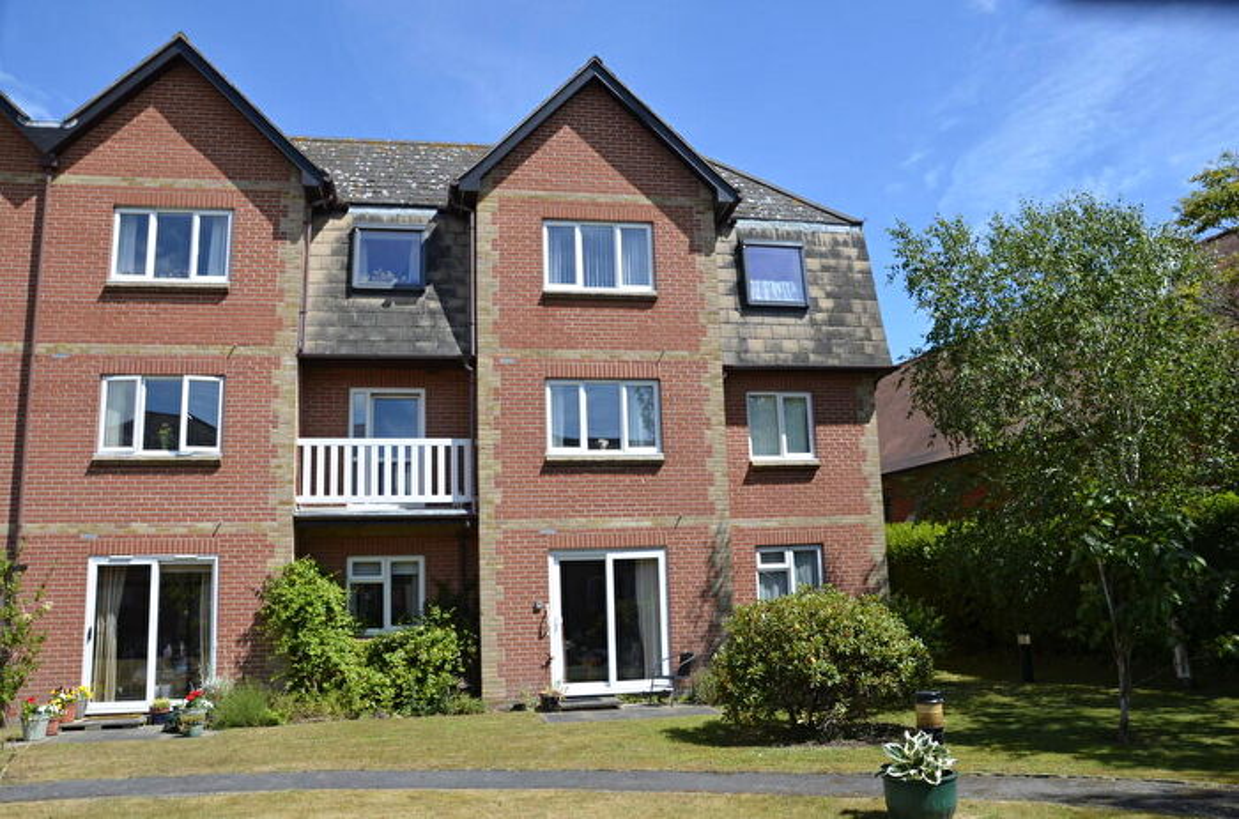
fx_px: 927
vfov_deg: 47.7
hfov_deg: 67.5
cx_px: 620
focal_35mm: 27
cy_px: 410
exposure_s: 1/250
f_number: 8
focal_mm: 18
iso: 125
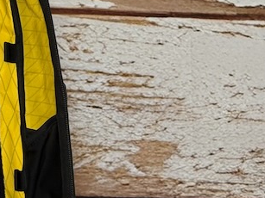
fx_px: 1224
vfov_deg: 9.3
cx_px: -57
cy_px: 84
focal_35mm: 160
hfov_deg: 12.1
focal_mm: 6.76
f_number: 1.78
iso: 160
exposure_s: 1/120
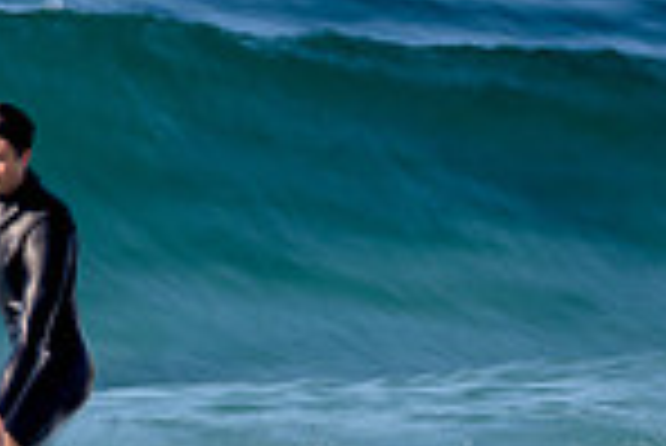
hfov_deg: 0.9
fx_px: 44406
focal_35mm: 2398
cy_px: 532
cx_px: 20
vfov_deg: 0.6
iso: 31
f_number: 13
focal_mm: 500
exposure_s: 1/13
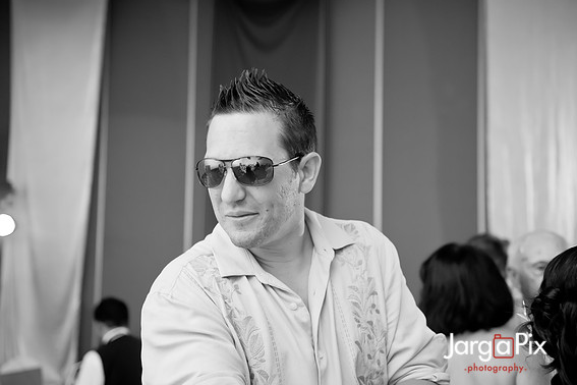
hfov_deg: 42.7
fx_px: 737
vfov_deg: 29.2
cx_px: 287
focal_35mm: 46
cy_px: 190
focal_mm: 45
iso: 1600
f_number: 3.2
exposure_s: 1/125
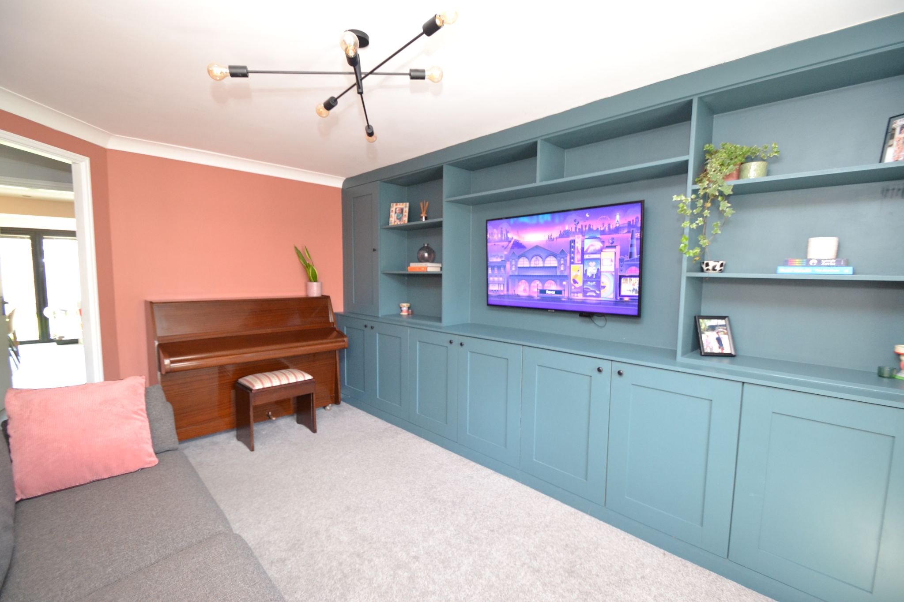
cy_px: 301
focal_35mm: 15
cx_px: 452
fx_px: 377
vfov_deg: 77.3
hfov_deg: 100.4
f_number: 3.5
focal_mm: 10
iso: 1400
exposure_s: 1/60
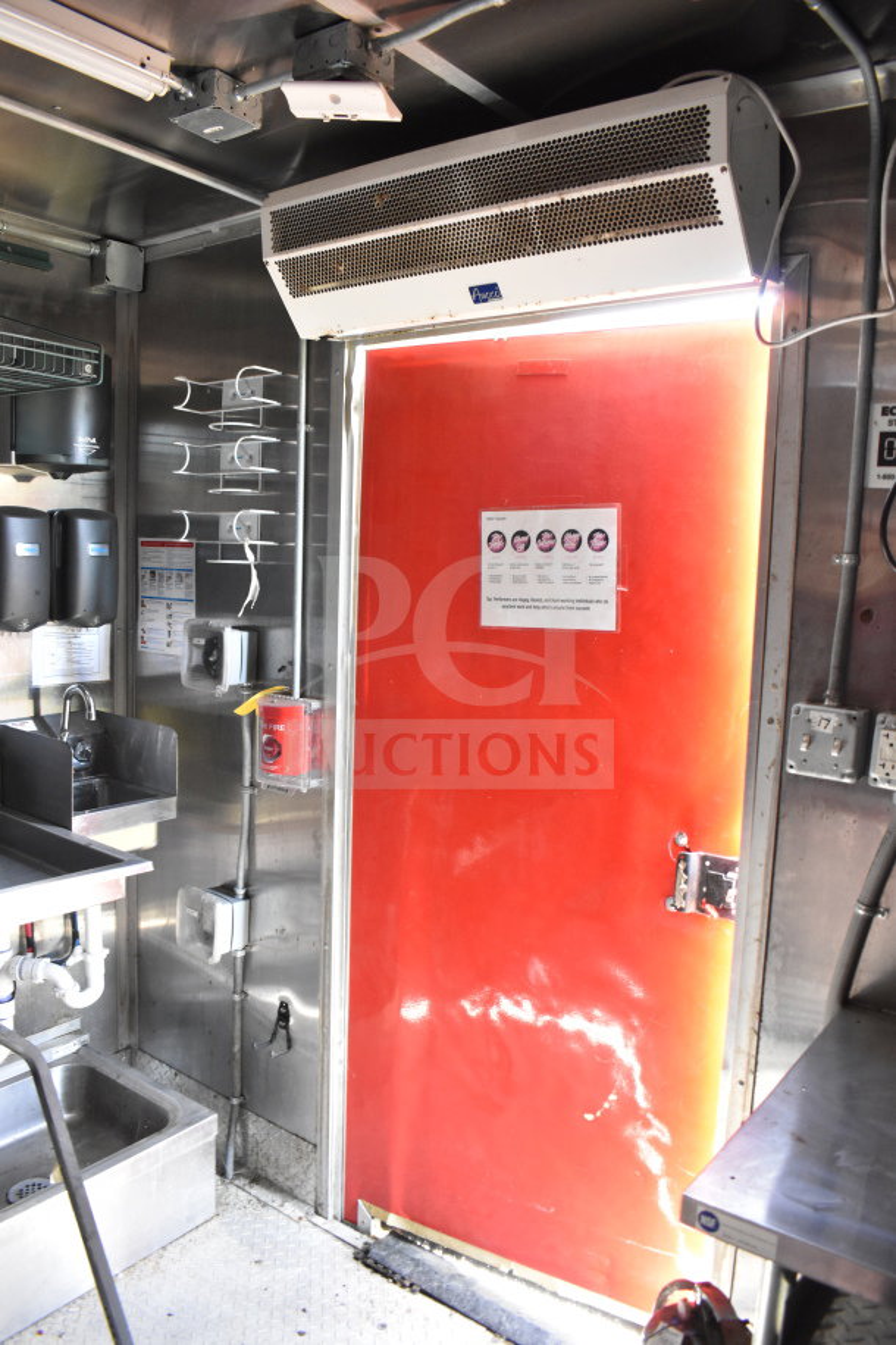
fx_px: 1008
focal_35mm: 27
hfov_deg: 47.9
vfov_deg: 67.4
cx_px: 448
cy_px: 672
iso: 2500
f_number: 3.5
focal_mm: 18
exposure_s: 1/30
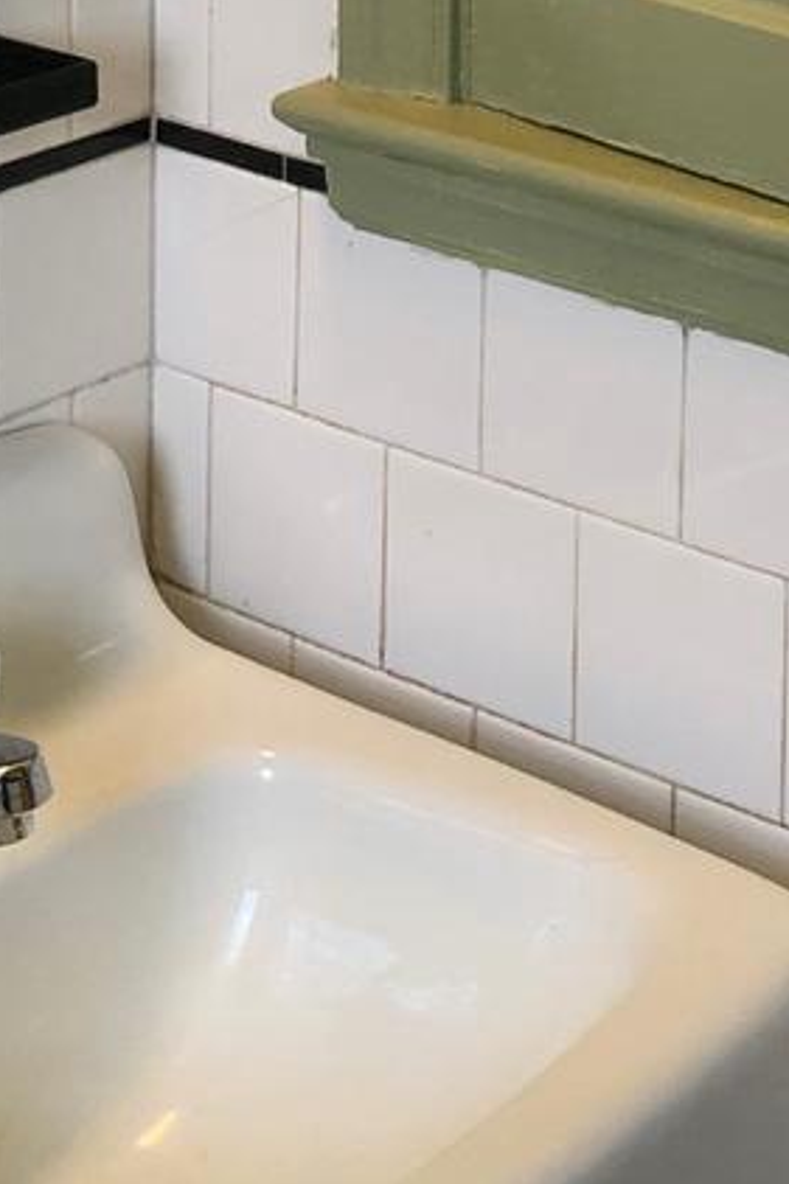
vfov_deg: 17.5
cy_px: -561
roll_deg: -1.2
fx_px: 3487
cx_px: 298
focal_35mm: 106
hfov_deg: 12.9
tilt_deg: -6.4
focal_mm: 4
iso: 40
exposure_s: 1/30
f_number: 1.8
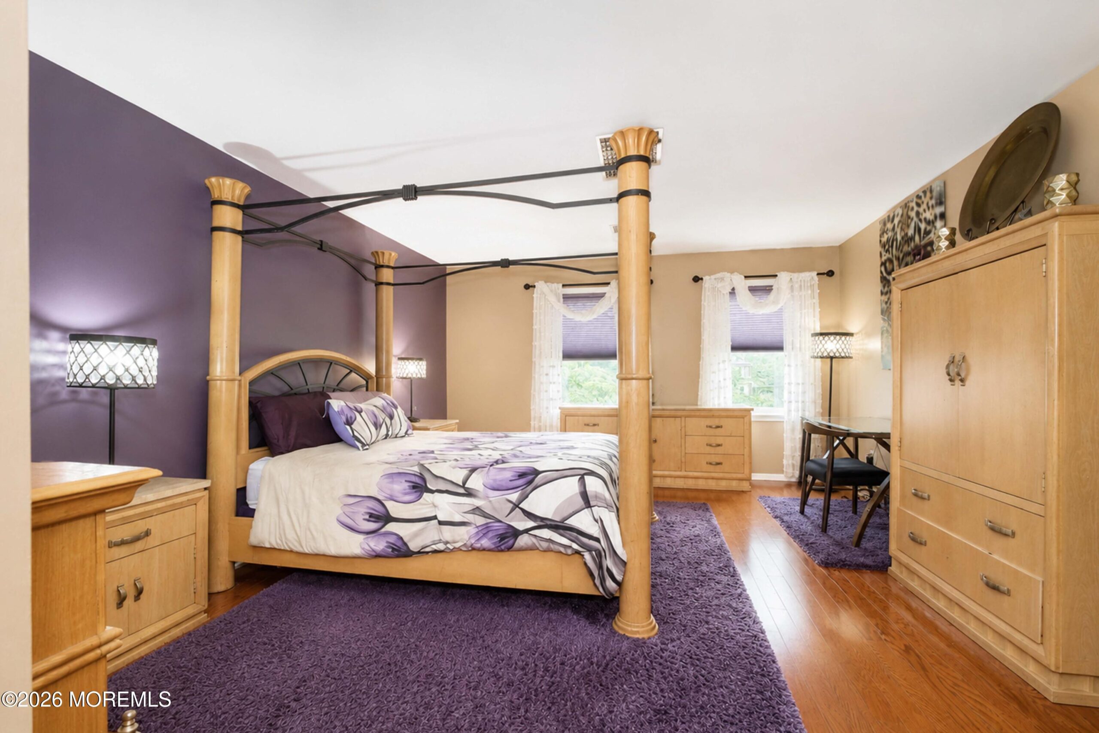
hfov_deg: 100.4
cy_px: 366
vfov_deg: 77.3
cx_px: 550
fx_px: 458
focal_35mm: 15
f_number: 7.1
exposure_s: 1/60
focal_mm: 10
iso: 2000
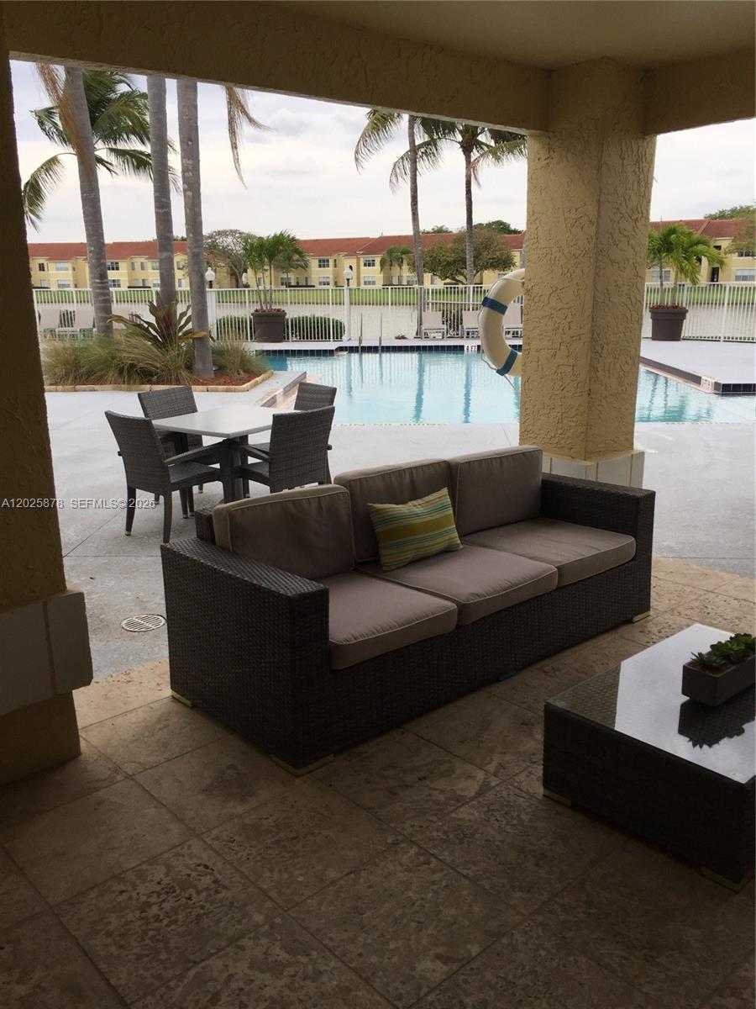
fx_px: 844
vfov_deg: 61.7
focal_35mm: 29
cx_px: 378
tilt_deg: -15.0
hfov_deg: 48.2
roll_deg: +1.0
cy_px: 504
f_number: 2.2
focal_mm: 4.15
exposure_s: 1/791
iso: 32
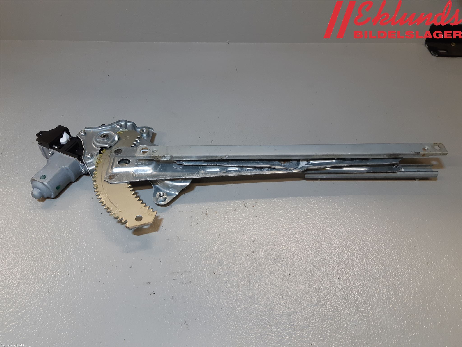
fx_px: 347
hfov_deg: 67.3
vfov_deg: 53.1
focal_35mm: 26
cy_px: 174
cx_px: 231
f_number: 1.7
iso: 80
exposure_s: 1/100
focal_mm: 3.93
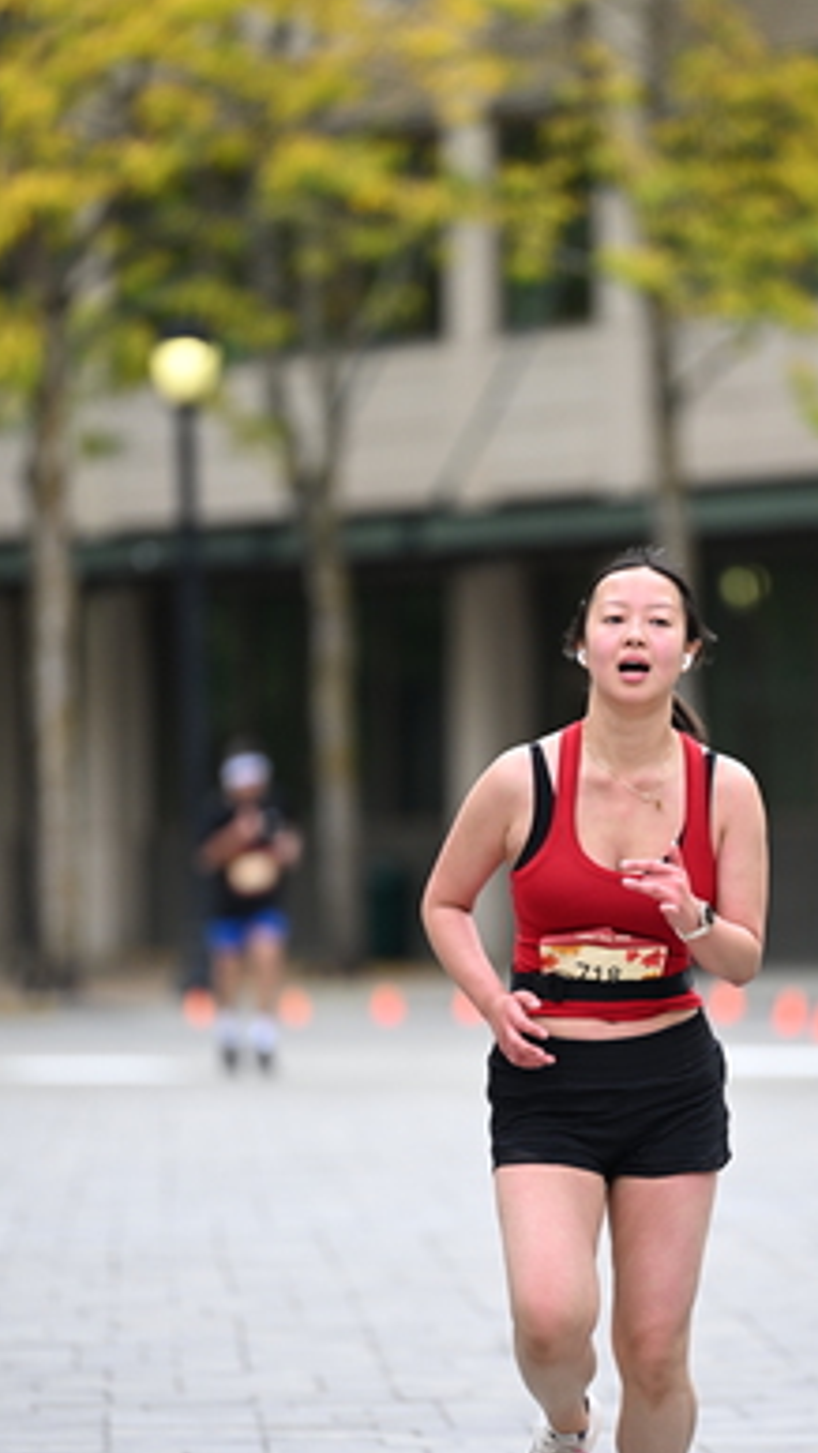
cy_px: 815
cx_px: 610
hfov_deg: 4.1
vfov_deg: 7.2
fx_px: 11478
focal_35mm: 298
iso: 640
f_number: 2.8
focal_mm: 200
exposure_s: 1/2500
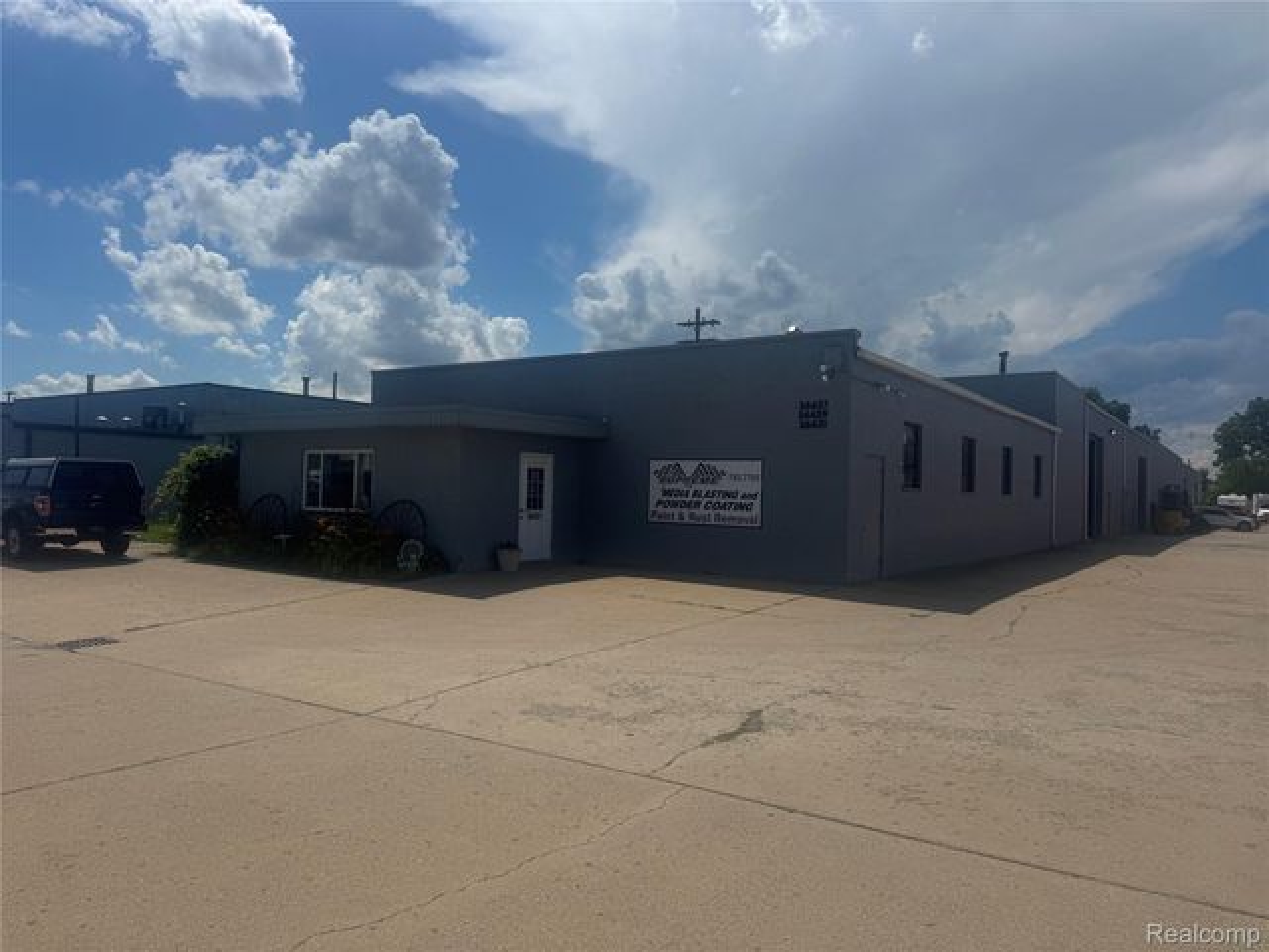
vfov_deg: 56.8
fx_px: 880
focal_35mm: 24
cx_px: 634
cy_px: 476
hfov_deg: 71.6
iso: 80
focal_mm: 6.76
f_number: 1.78
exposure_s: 1/12346
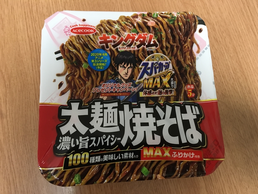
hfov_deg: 61.7
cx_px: 129
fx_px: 216
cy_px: 97
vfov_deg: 48.2
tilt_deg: -73.8
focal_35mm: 29
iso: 200
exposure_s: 1/24
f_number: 2.2
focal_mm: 4.15
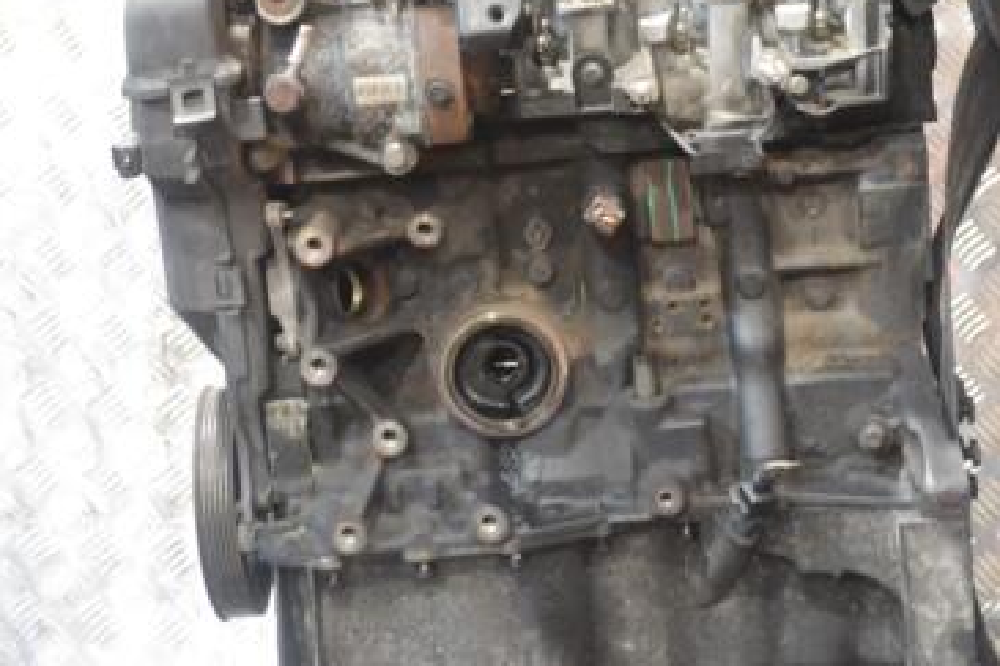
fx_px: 2193
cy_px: 293
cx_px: 553
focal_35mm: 79
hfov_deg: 25.7
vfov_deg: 17.3
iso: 3200
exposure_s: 1/30
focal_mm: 32
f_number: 4.8
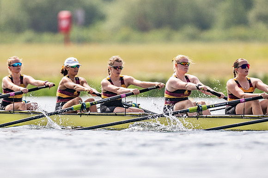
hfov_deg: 2.3
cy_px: 89
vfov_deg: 1.5
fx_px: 6696
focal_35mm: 900
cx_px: 134
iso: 180
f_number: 4
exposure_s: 1/2500
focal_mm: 600
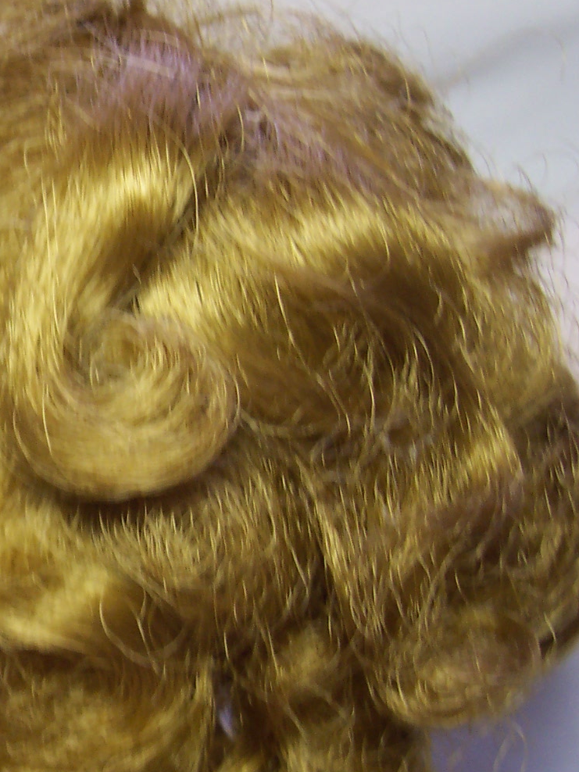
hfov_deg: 22.4
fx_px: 1383
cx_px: -42
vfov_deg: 31.2
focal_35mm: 62
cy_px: 440
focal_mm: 5.6
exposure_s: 1/30
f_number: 2.8
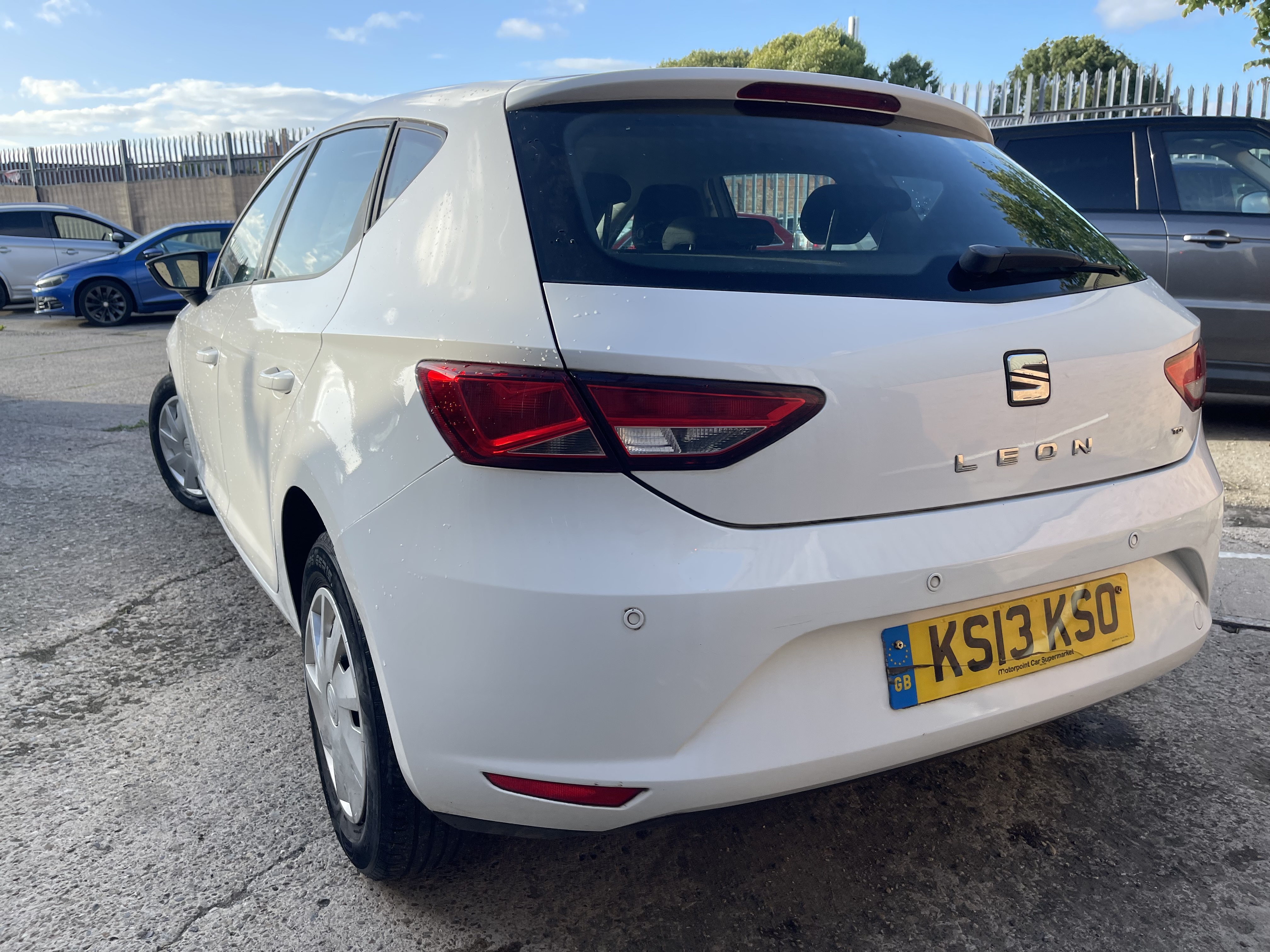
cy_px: 476
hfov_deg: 69.4
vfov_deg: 54.9
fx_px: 917
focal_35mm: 25
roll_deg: +0.5
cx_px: 635
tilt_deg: -15.5
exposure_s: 1/786
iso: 32
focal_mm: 5.1
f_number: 1.6
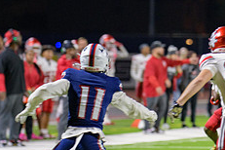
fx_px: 3056
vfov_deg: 2.8
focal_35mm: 489
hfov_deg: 4.2
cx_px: 224
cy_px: 109
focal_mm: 195
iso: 2000
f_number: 2.8
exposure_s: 1/250
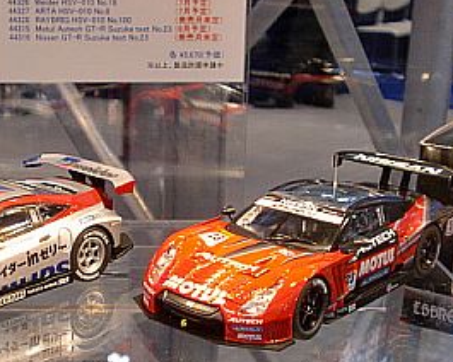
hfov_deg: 27.3
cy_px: 242
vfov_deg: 22.1
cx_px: 149
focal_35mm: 69
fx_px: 925
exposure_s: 1/60
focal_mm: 6.51
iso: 160
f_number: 3.1
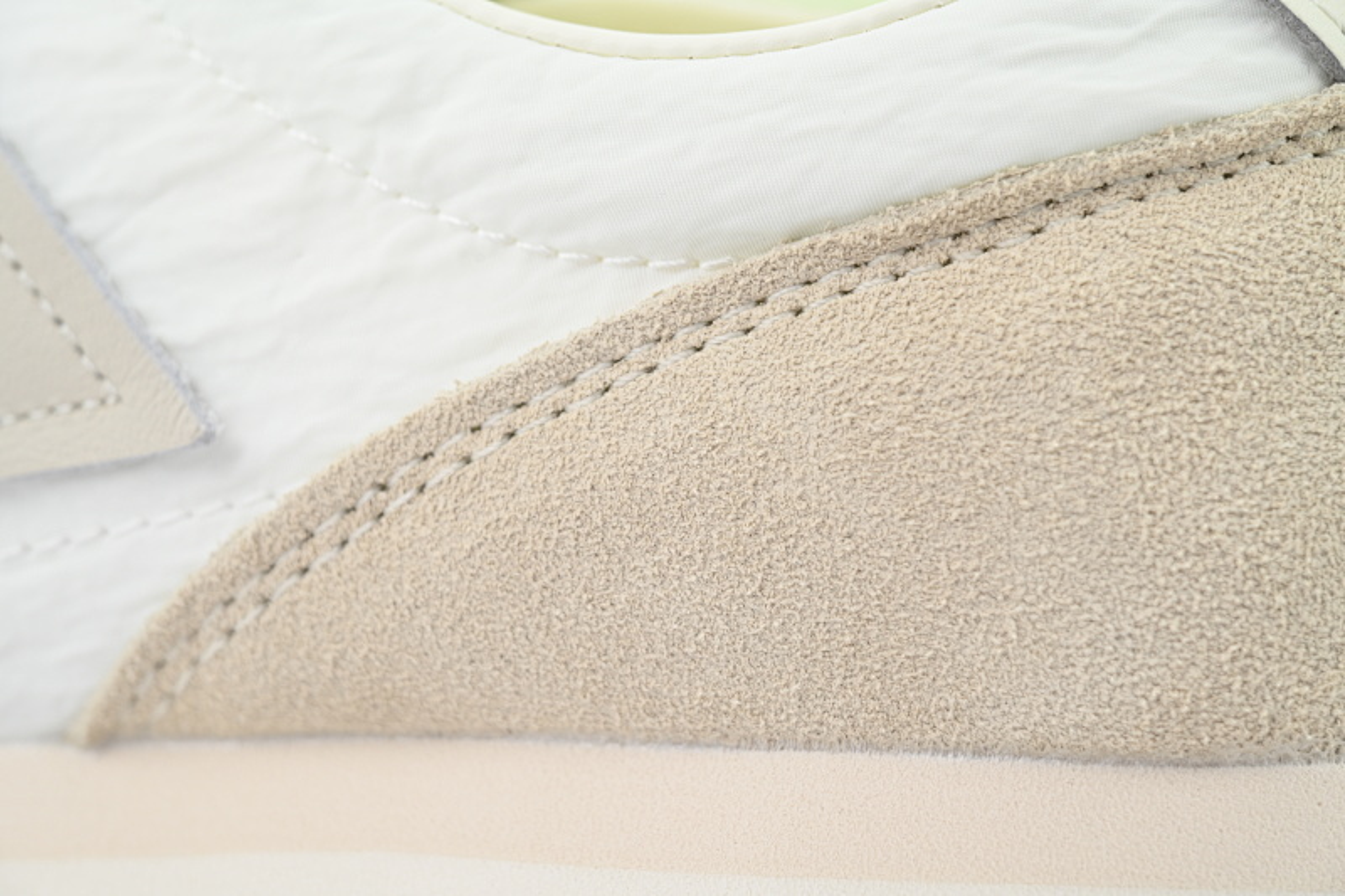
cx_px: 672
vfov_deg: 11.4
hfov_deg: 17.1
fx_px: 4482
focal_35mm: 120
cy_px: 448
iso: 400
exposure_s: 1/100
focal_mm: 120
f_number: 10
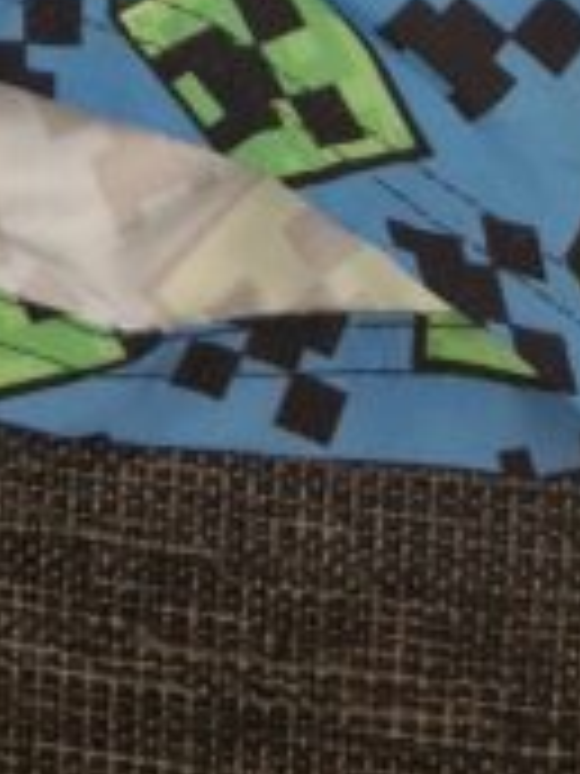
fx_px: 2994
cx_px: -418
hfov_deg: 10.5
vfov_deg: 11.8
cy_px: -1134
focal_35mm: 134
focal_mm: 5.4
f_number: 1.8
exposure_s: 1/100
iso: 64
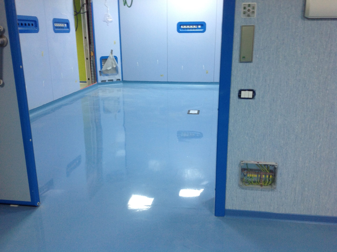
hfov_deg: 52.7
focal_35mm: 35
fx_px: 340
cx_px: 168
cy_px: 126
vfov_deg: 40.6
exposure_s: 1/15
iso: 100
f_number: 2.4
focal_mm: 4.28
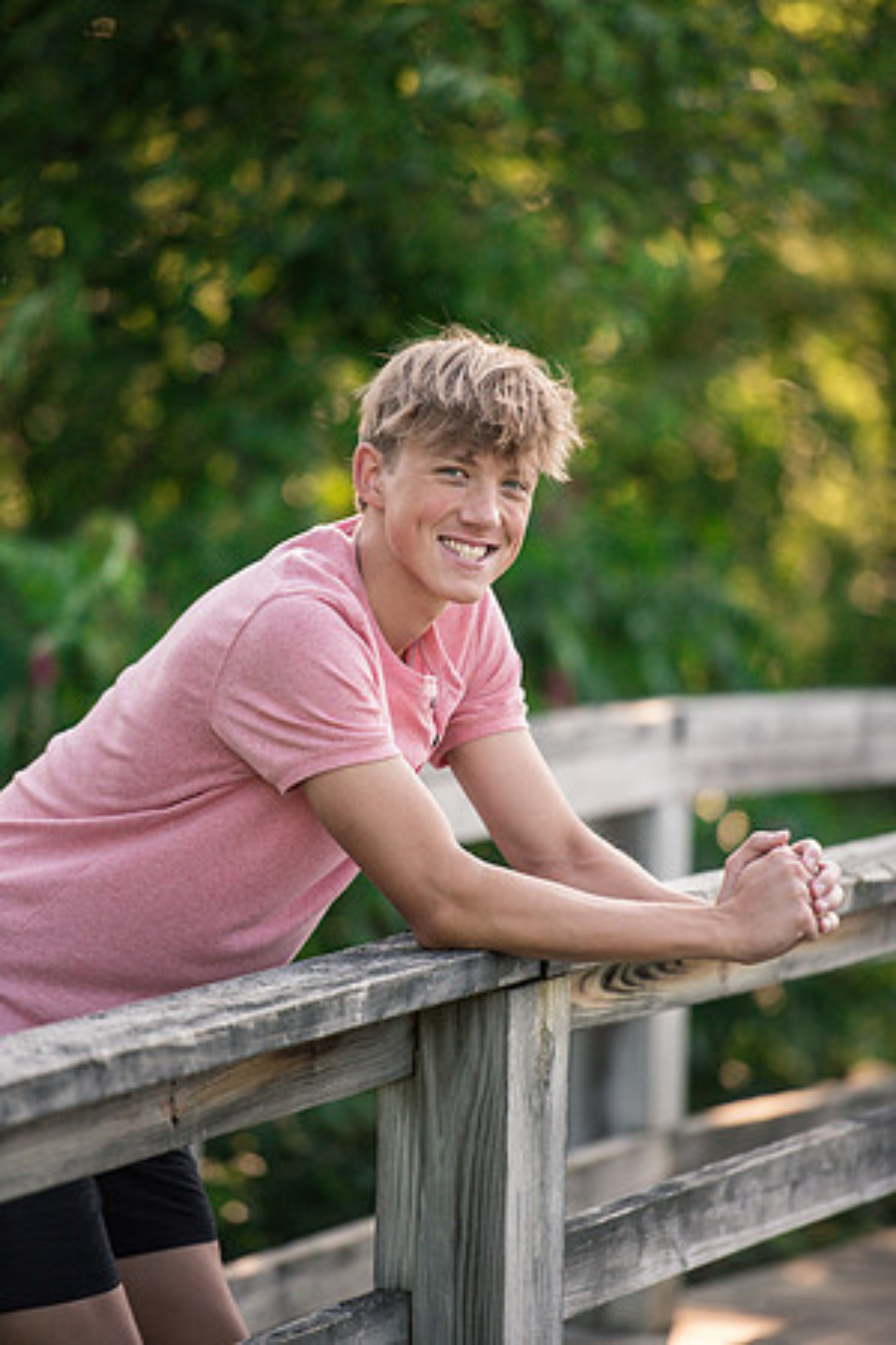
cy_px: 672
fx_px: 7279
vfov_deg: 10.5
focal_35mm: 195
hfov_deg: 7.0
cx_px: 448
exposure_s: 1/3200
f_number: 2.8
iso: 800
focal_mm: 195
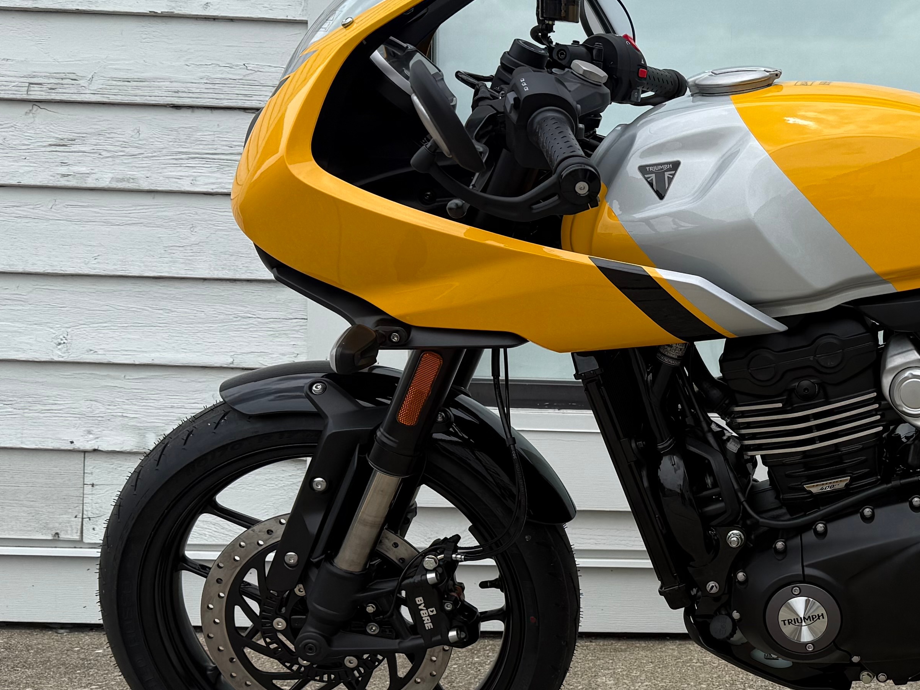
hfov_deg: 31.0
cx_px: 943
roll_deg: -1.8
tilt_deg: -2.8
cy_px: 414
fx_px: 1515
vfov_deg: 25.6
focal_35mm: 57
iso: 80
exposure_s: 1/3953
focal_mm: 6.76
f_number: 1.78
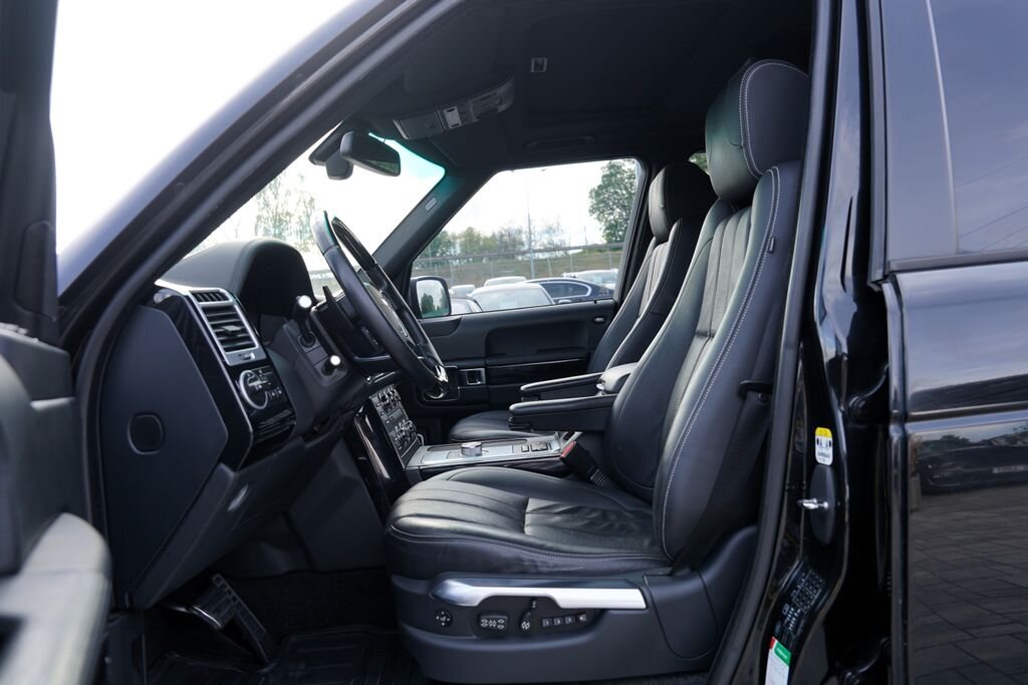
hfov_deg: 73.7
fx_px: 685
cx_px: 514
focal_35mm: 24
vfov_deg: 53.1
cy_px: 342
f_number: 5
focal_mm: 24
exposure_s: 1/100
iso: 100
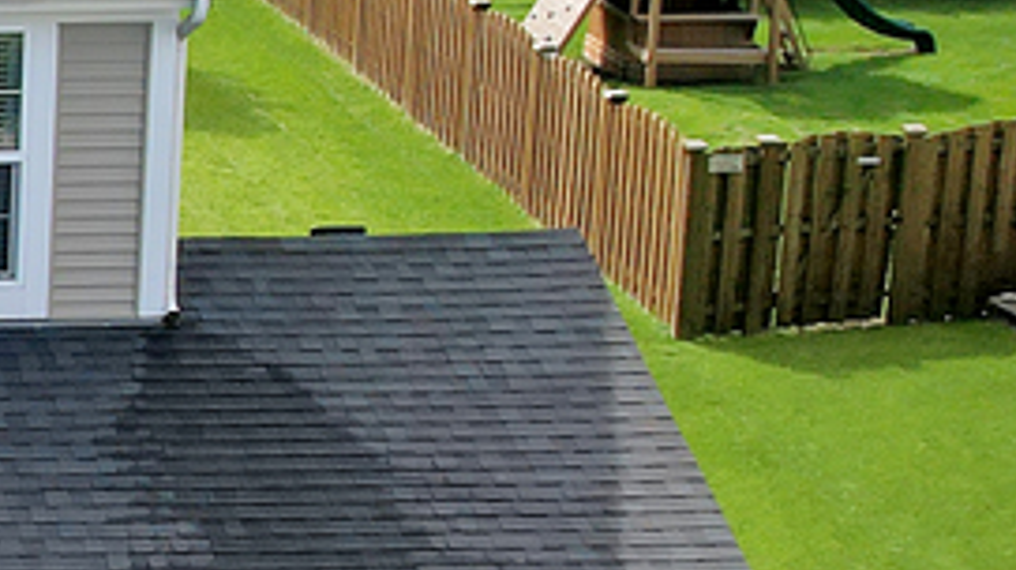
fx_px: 3715
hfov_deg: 14.0
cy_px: 394
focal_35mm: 138
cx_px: -761
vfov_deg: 8.8
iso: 100
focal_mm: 8.38
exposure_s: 1/500
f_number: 2.8
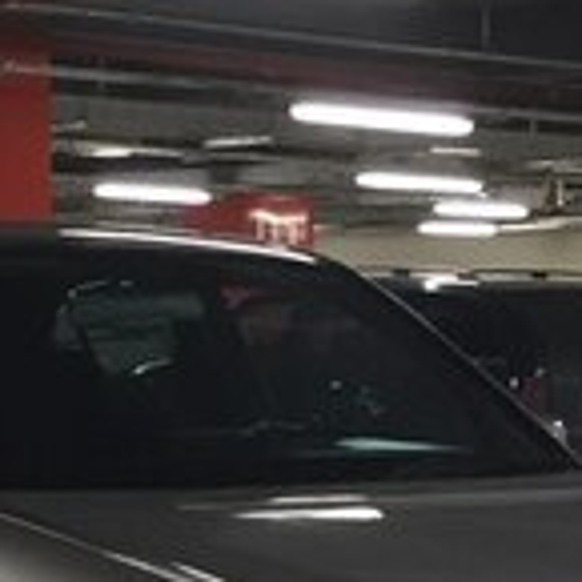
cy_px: 857
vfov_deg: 14.0
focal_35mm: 117
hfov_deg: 14.9
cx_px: 257
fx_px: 2226
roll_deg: -2.0
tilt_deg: -14.0
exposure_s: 1/33
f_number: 2.2
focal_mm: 4.15
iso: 125
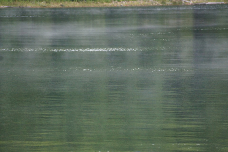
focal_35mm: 375
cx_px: 114
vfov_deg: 3.7
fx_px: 2375
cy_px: 76
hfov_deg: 5.5
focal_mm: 250
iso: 1600
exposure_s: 1/320
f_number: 6.3
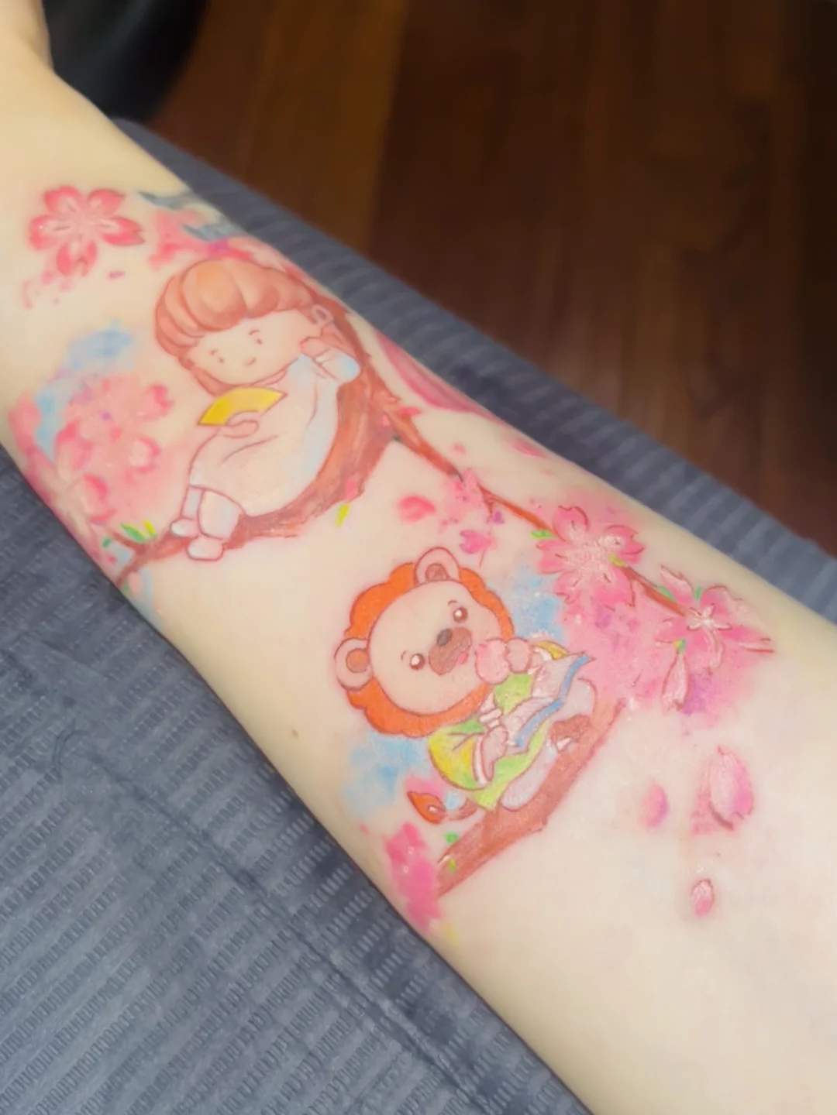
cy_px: 558
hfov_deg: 53.1
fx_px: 838
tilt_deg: -69.1
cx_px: 418
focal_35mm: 26
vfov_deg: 67.3
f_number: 1.6
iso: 32
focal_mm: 5.1
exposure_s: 1/55
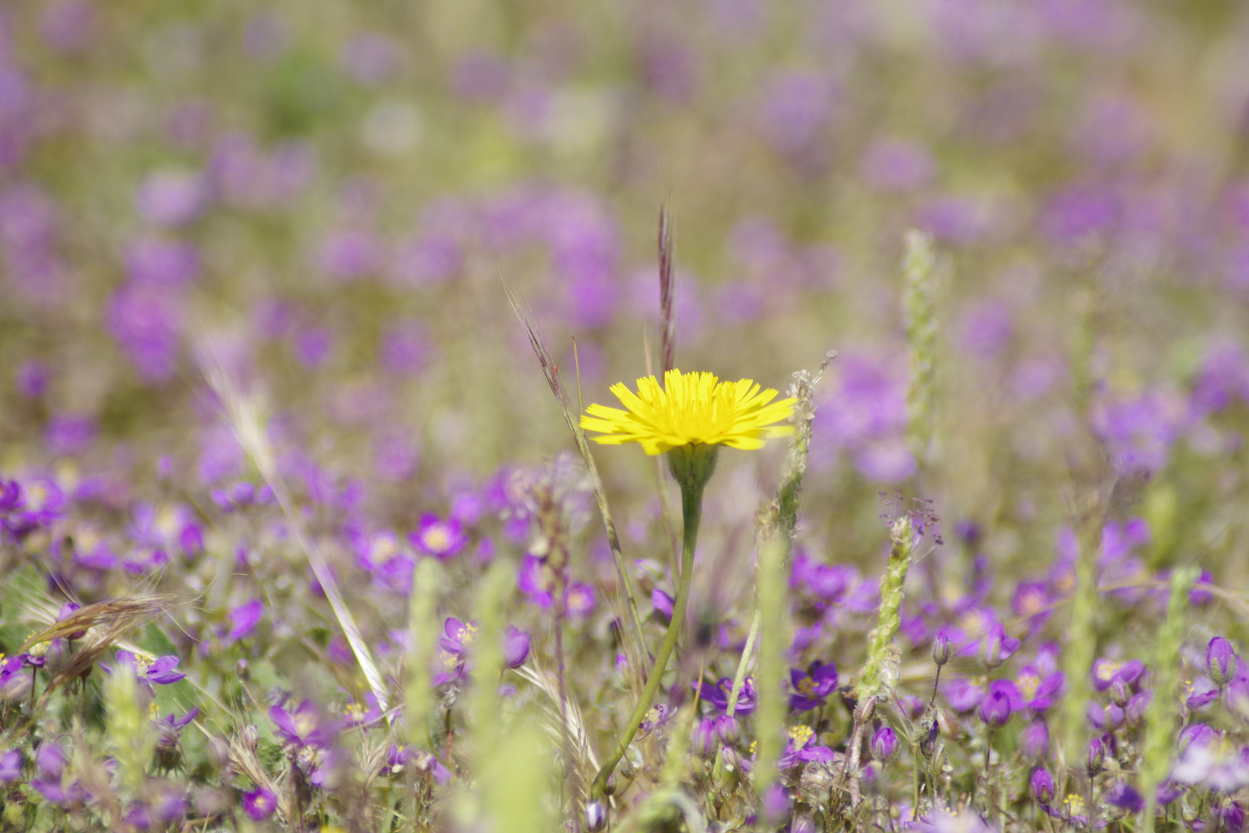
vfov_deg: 3.1
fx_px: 15610
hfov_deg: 4.6
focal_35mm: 450
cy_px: 416
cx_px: 624
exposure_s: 1/1250
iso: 400
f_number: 7.1
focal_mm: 300
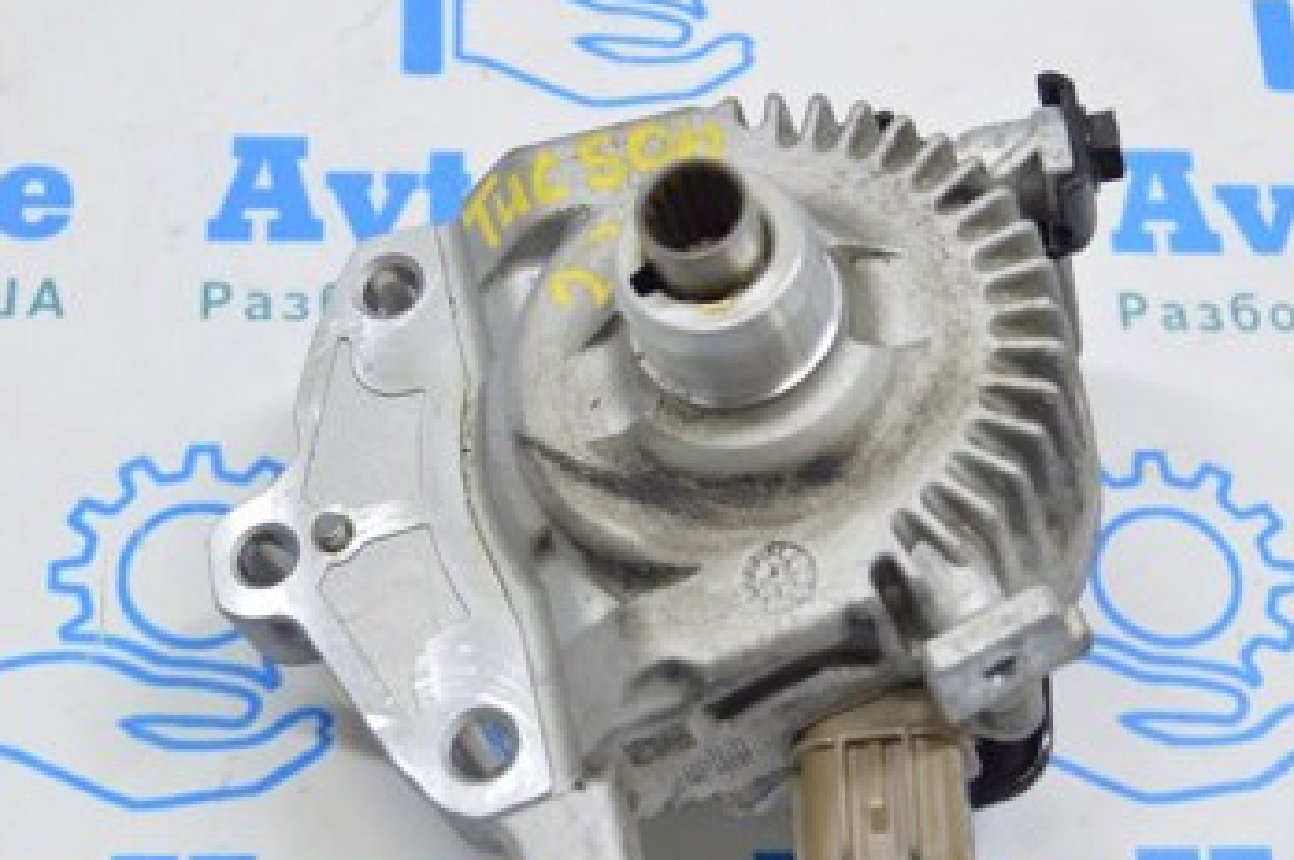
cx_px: 679
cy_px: 339
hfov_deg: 26.3
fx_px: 2765
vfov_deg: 17.7
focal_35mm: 77
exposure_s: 1/20
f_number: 5.6
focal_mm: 28
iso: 400
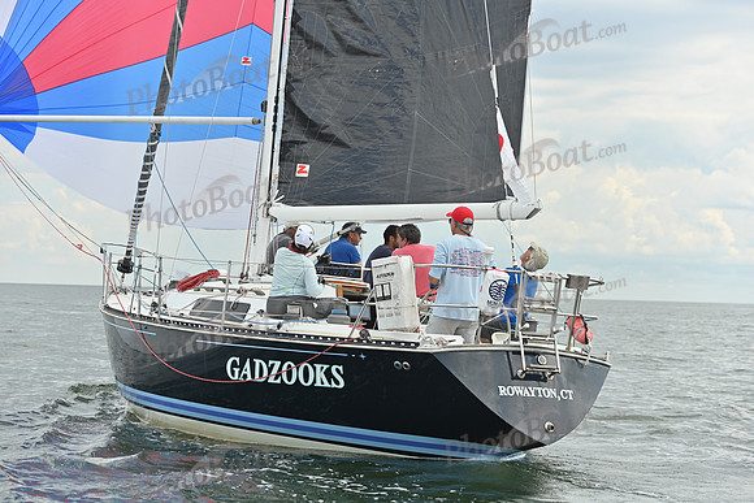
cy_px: 252
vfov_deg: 19.5
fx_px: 1466
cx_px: 377
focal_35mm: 70
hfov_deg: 28.8
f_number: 4.5
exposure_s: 1/3200
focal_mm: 70
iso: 320
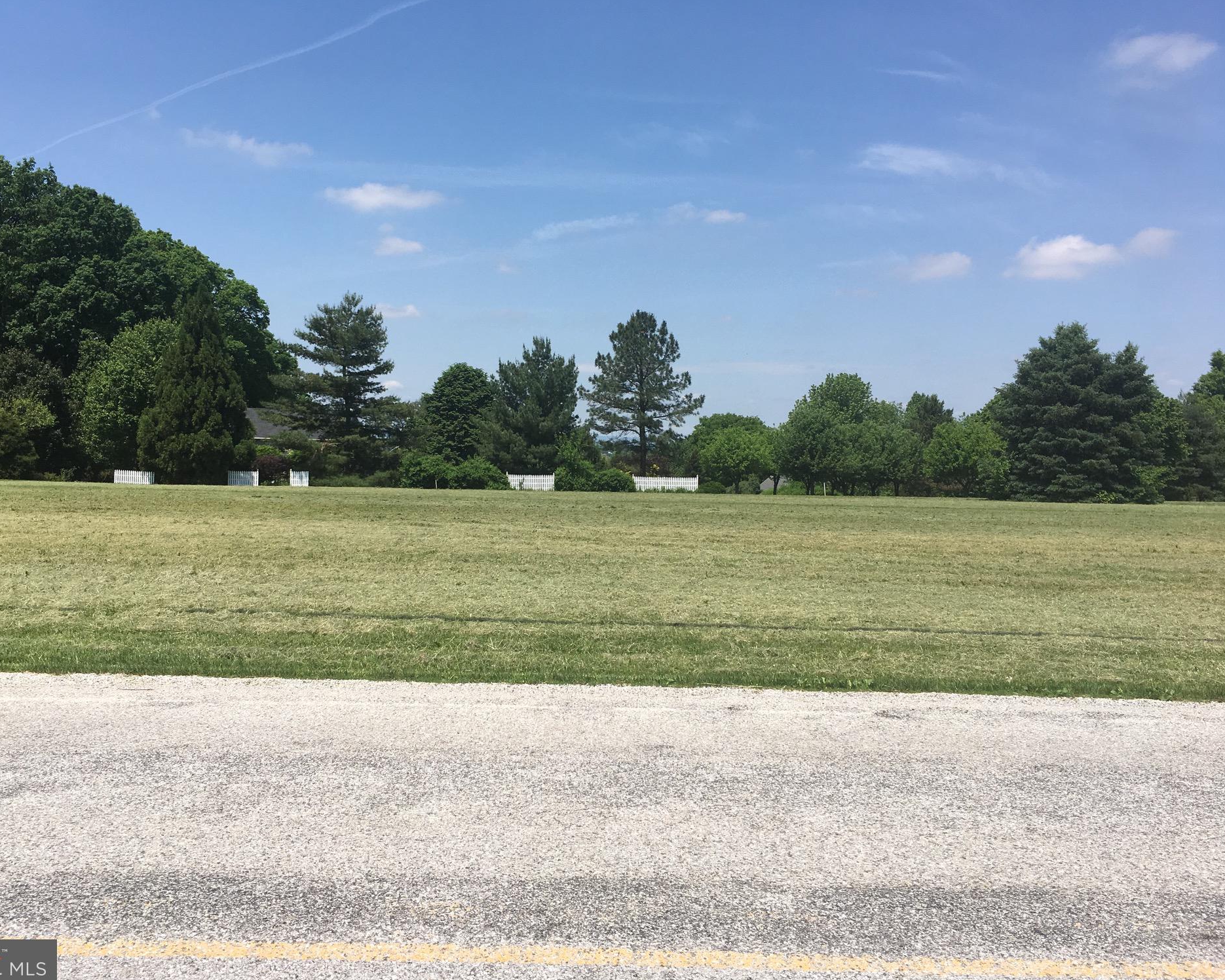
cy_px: 490
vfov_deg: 47.1
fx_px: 1124
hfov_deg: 57.1
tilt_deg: -1.6
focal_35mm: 31
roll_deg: -1.8
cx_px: 564
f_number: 2.2
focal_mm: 4.15
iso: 25
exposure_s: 1/1972
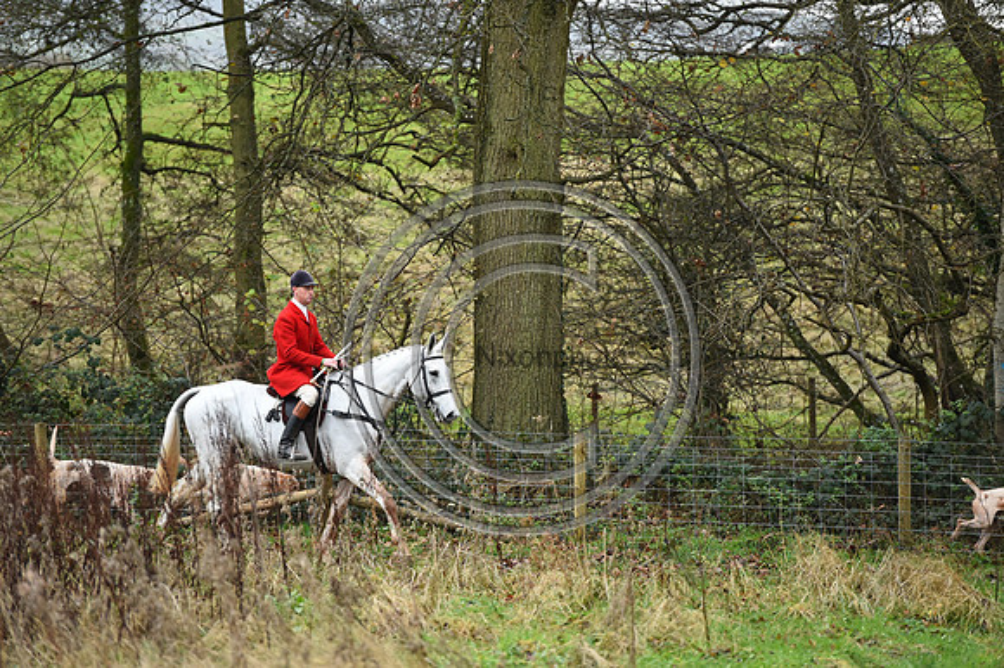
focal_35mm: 200
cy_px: 334
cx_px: 502
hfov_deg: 10.3
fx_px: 5574
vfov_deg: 6.9
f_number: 3.5
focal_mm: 200
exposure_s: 1/1000
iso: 2800
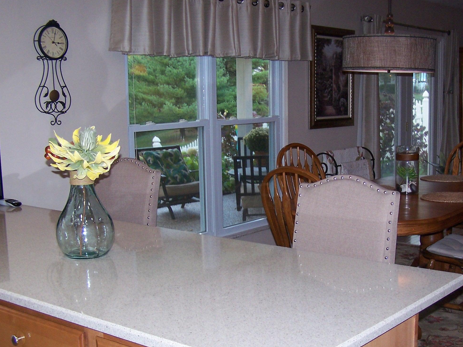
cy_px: 195
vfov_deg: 29.1
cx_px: 291
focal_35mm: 50
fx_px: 669
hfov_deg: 37.9
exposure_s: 1/60
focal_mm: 6.3
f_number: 2.8
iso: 140
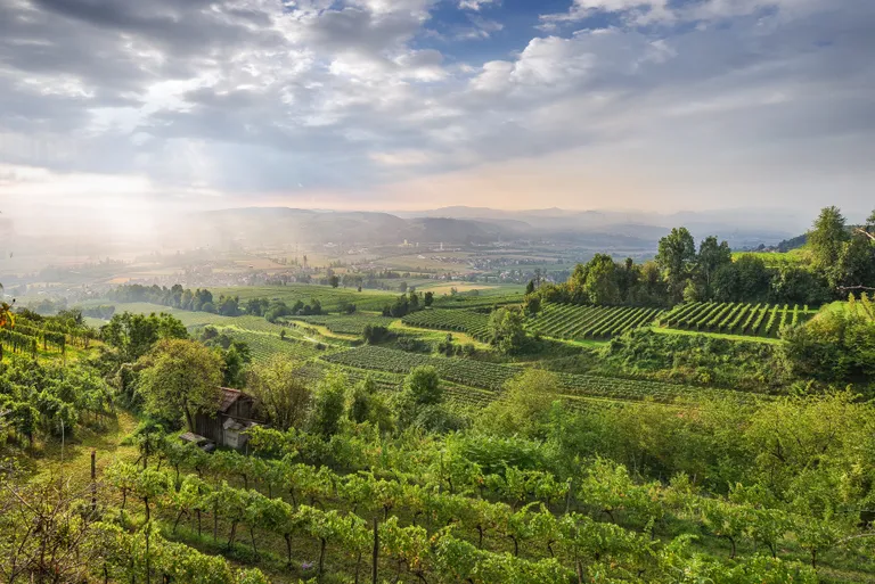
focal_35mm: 18
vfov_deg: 67.5
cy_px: 292
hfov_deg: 90.0
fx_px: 438
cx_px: 438
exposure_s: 1/100
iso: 100
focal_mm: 18
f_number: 9
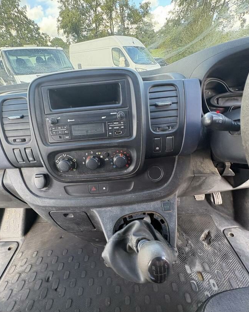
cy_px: 158
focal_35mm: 15
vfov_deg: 96.8
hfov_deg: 84.0
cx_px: 124
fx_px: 138
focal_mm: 2.22
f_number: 2.2
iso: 200
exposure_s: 1/88
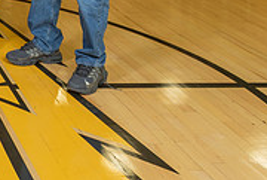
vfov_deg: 14.7
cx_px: -164
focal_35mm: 84
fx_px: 625
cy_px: -126
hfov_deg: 19.9
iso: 250
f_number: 7.1
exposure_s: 1/50
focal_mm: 24
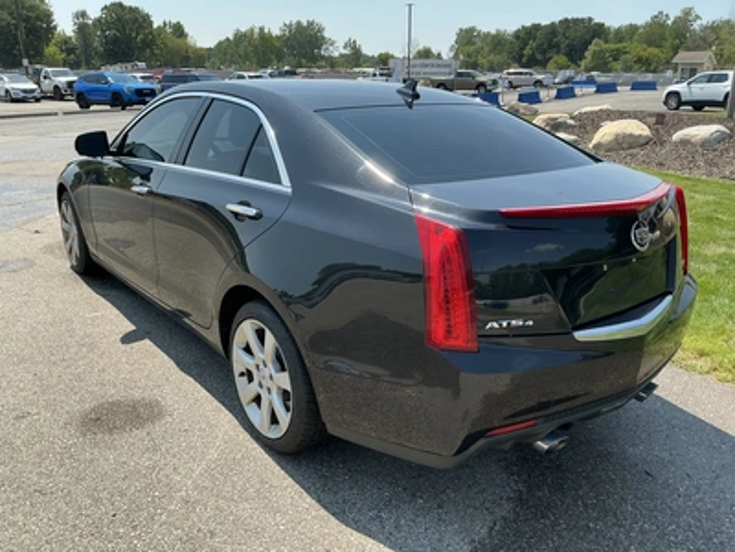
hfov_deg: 63.4
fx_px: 595
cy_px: 276
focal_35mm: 28
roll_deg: +0.5
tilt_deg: -15.9
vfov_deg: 49.7
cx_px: 368
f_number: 1.8
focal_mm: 3
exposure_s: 1/912
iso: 25
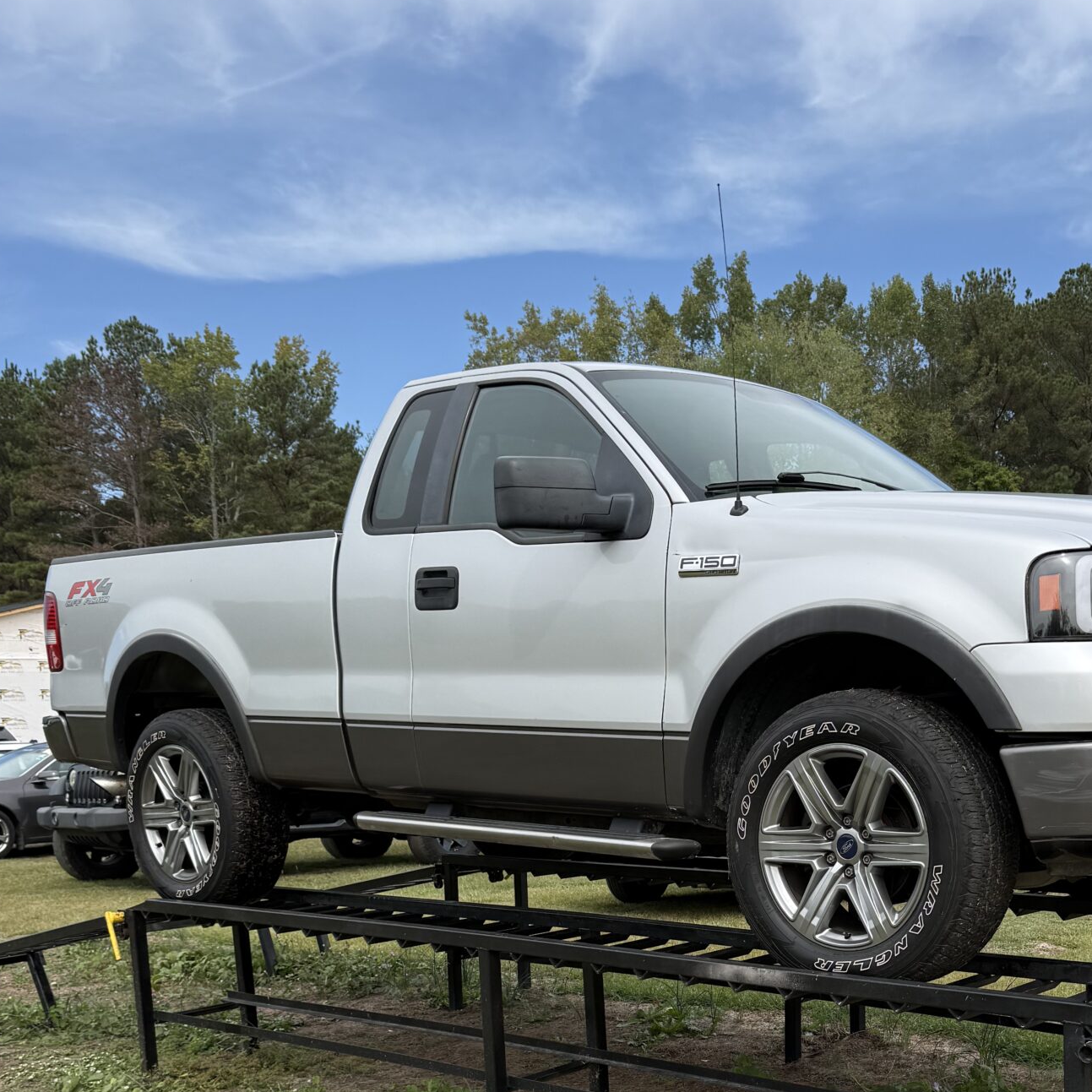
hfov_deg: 39.7
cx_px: 704
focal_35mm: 42
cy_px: 879
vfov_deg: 38.5
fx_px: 1499
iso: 80
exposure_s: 1/3145
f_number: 1.78
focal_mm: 6.76
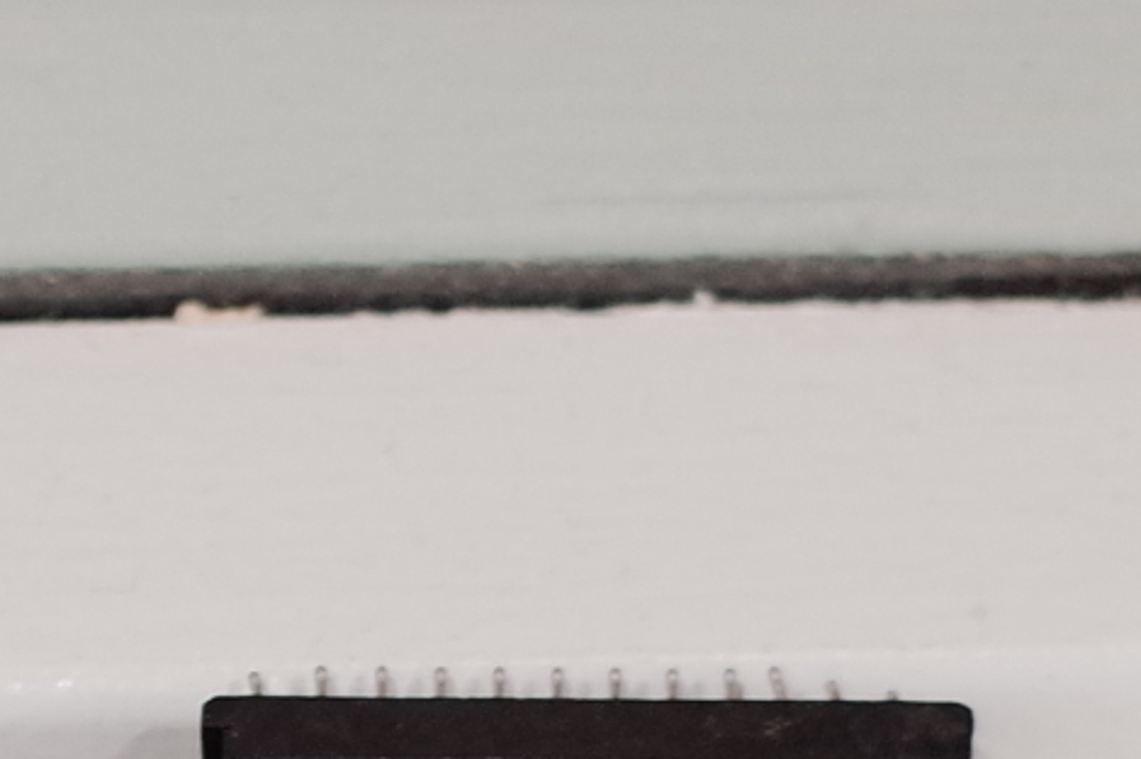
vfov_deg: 7.7
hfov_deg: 11.8
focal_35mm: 174
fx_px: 5511
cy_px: 1138
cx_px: 255
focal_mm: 18.3
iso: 400
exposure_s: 1/60
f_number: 2.8
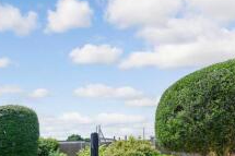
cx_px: 34
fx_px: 202
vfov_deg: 37.6
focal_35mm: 31
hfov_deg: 54.4
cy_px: 157
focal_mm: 14
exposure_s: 1/500
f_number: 8
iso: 100
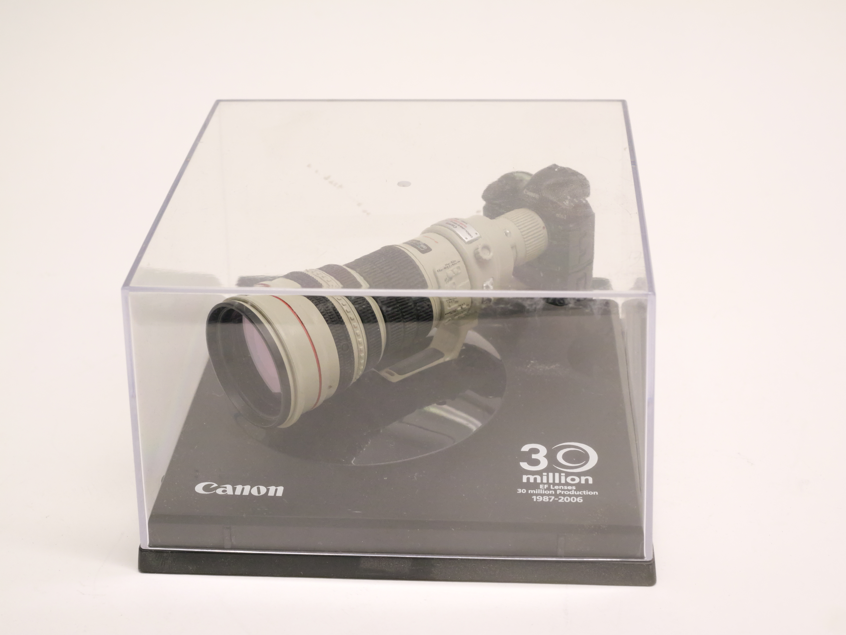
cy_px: 318
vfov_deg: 24.4
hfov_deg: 32.2
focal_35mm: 60
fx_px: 1467
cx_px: 423
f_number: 8
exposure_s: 1/100
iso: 2500
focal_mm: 30
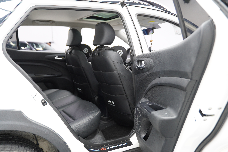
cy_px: 76
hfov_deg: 59.5
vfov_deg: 41.7
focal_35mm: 32
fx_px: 199
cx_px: 114
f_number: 2.8
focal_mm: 21
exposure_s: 1/20
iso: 160
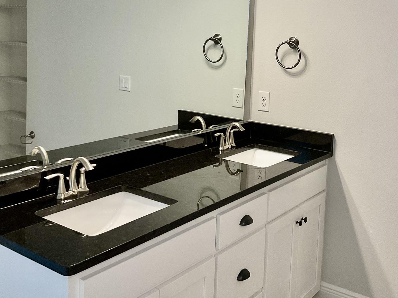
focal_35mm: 44
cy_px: 83
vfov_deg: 32.4
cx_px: 212
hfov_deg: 42.9
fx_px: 506
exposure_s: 1/60
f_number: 1.8
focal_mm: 3
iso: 64
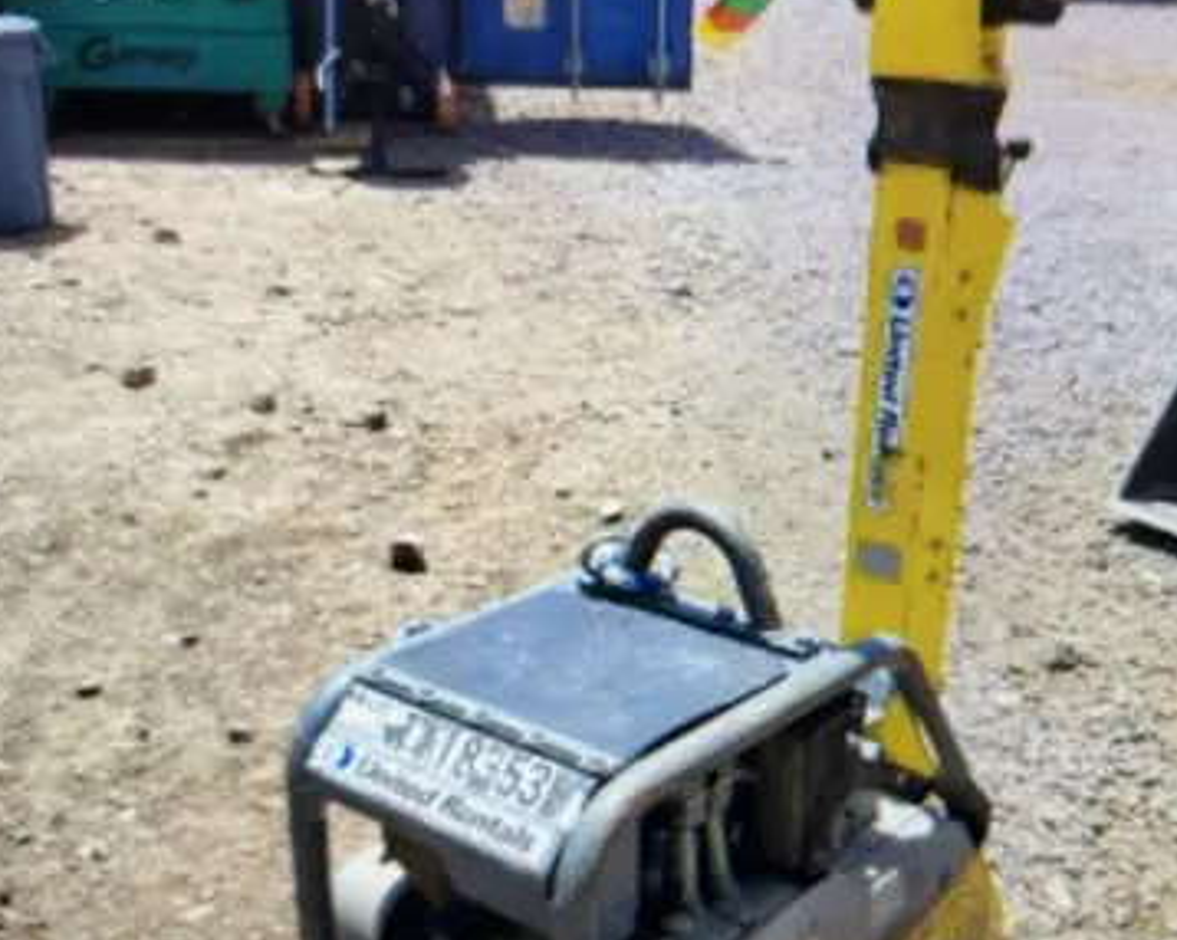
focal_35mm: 39
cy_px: 528
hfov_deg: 46.5
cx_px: 723
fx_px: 1358
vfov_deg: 38.1
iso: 100
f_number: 1.6
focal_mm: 5.1
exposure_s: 1/120
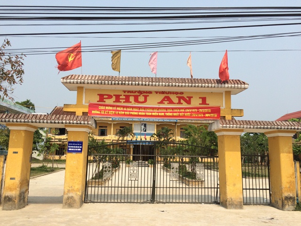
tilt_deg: +8.0
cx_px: 150
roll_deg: -1.2
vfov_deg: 48.2
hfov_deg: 61.7
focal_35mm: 29
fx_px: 252
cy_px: 113
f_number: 2.2
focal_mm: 4.15
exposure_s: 1/2283
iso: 32
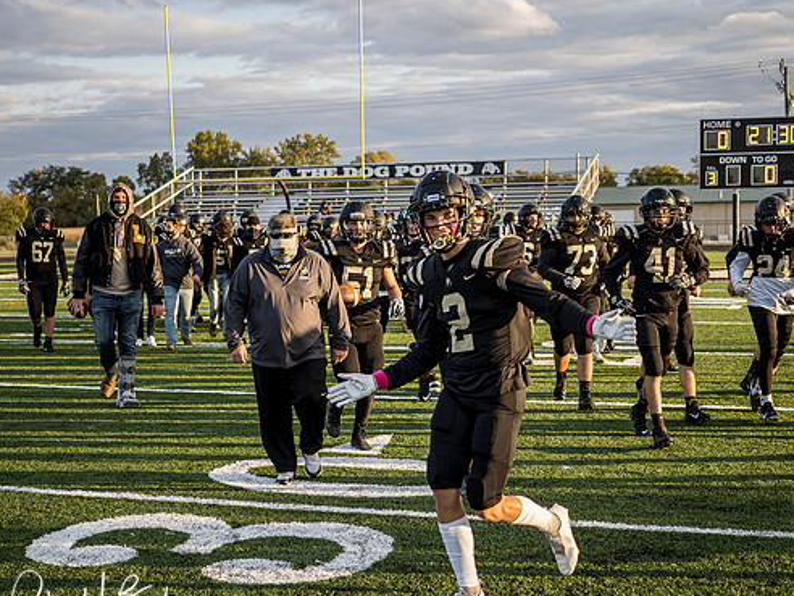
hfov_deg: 32.7
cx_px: 426
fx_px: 1353
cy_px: 343
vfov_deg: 24.8
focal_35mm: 59
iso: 400
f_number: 1.7
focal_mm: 25
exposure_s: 1/2000
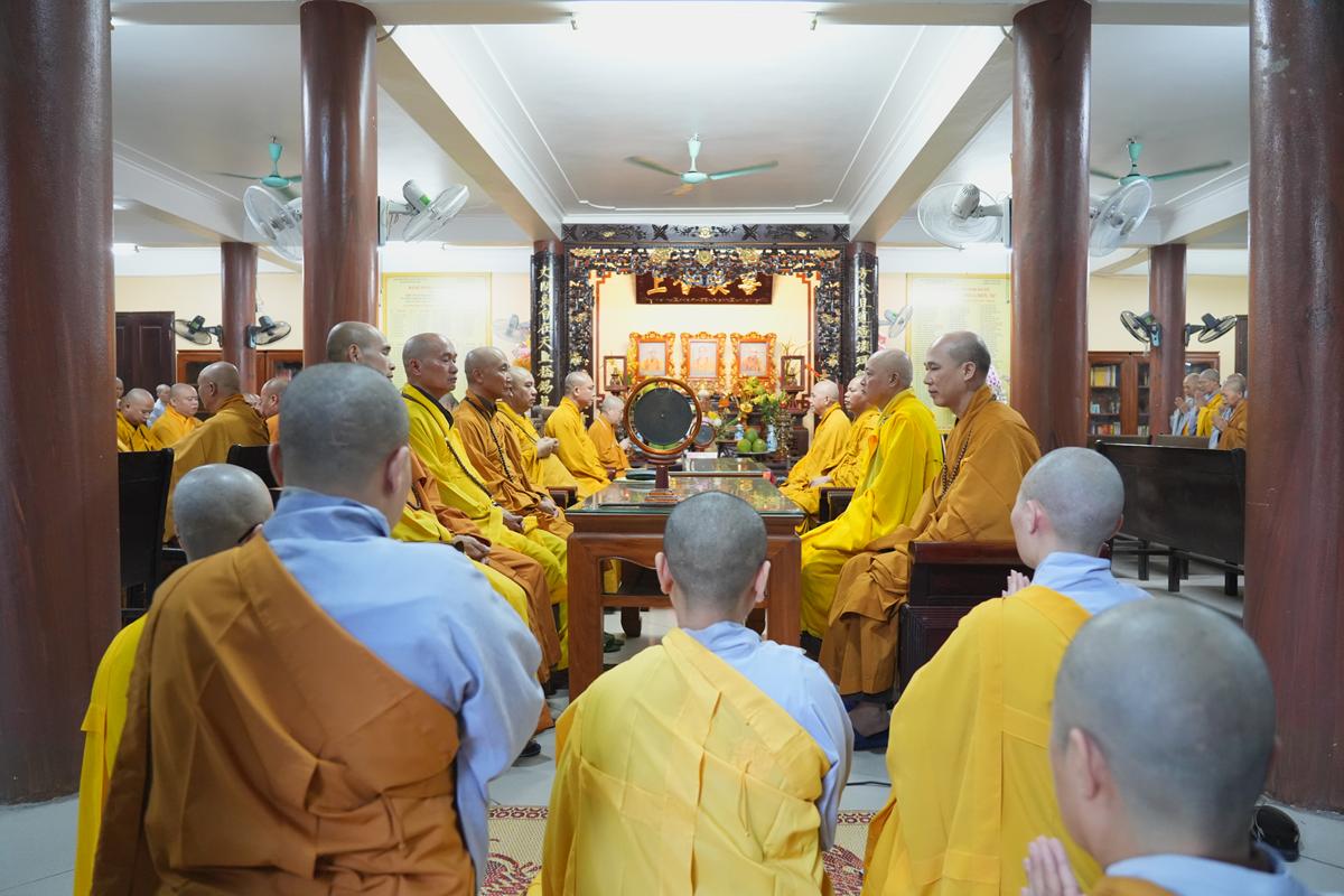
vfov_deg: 53.1
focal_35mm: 24
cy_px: 448
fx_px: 896
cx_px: 672
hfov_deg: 73.7
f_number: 4
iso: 5000
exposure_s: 1/100
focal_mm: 24
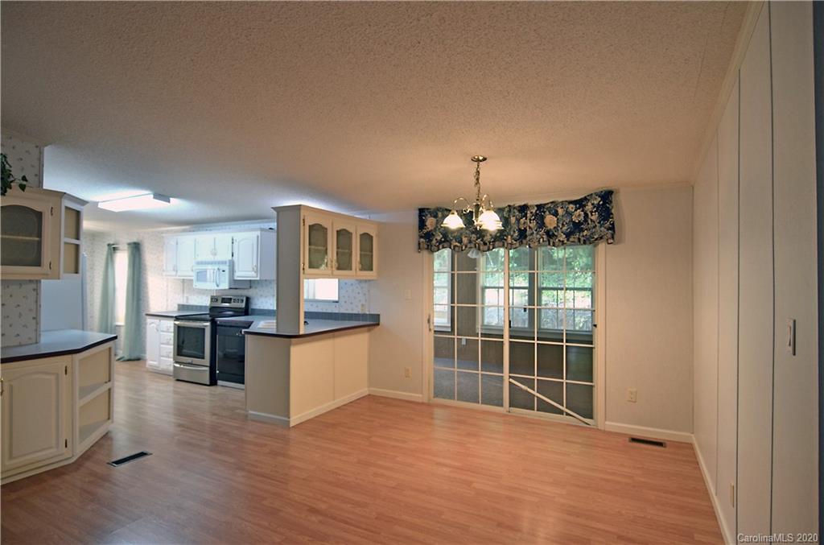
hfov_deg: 90.2
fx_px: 411
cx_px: 412
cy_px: 272
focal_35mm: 18
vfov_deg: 67.1
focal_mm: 12
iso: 400
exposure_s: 1/60
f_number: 4
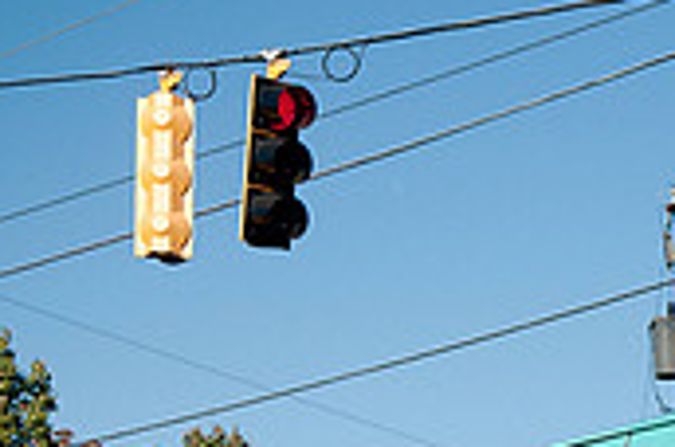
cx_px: 1009
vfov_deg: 8.8
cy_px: 641
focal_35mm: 152
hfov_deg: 12.8
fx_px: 2845
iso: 250
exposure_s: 1/6400
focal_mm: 30
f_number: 2.8
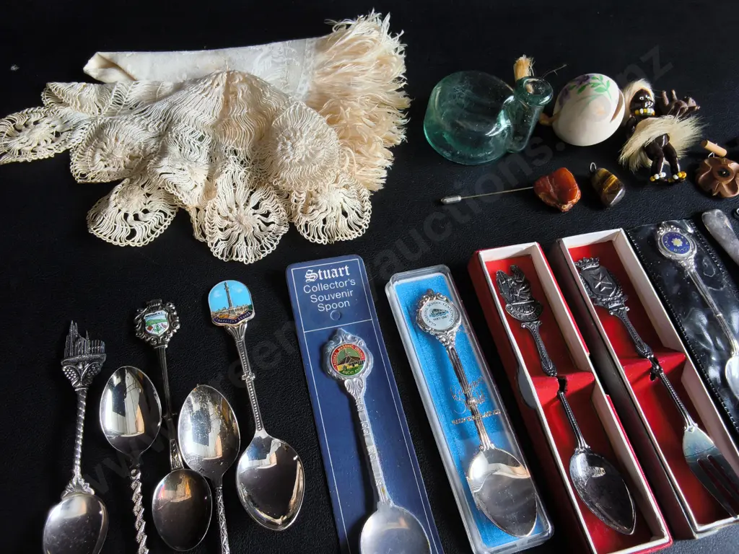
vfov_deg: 51.4
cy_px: 277
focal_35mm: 27
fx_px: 576
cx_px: 370
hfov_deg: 65.3
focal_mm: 2.87
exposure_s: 1/100
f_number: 2
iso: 64
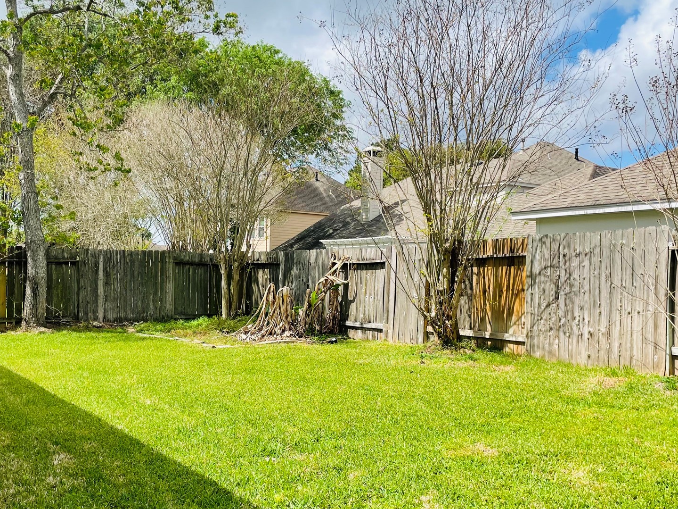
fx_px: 725
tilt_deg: -1.0
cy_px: 289
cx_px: 313
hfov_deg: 50.1
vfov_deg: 38.6
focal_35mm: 37
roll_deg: -1.2
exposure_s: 1/2882
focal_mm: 4.2
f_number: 1.6
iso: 32
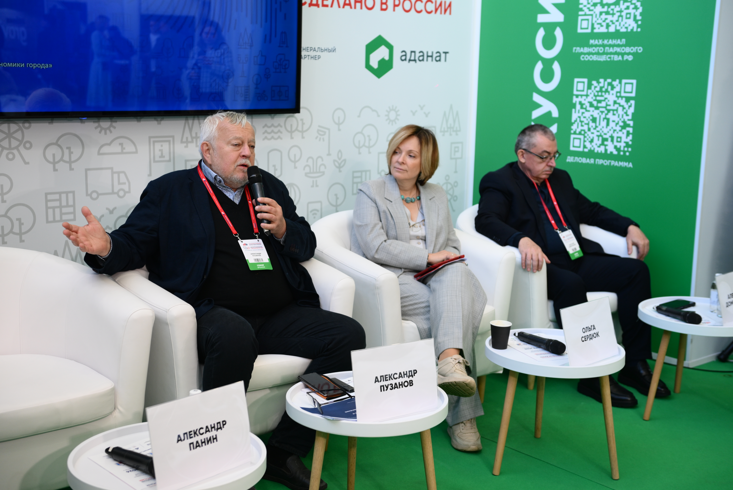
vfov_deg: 27.0
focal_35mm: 50
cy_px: 245
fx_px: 1019
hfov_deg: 39.6
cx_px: 366
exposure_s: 1/250
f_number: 3.2
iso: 640
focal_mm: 50
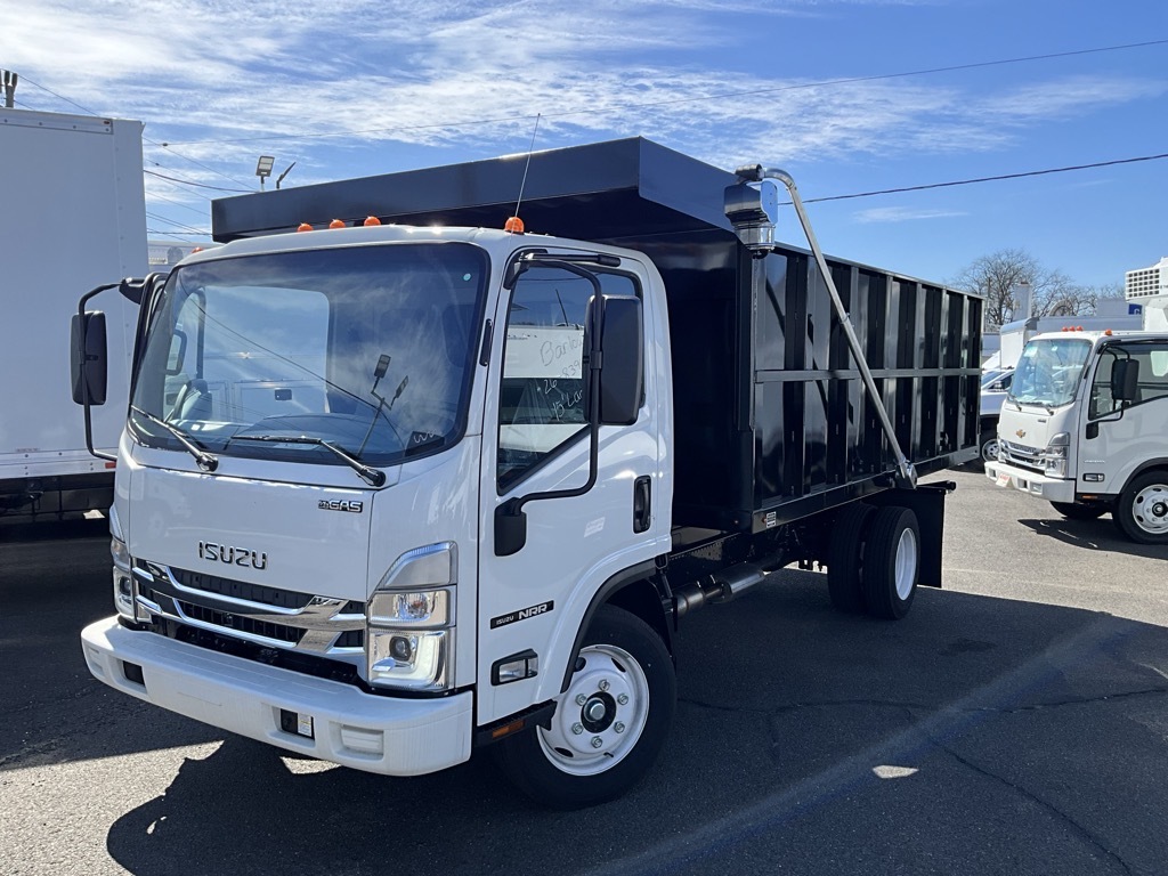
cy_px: 438
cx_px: 584
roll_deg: -0.7
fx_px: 979
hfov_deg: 61.7
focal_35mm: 29
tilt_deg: -3.7
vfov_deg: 48.2
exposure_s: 1/1490
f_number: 1.8
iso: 25
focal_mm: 3
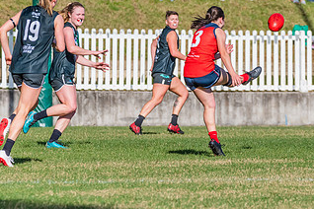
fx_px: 6541
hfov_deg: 2.7
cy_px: 85
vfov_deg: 1.8
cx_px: 229
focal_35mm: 750
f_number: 10
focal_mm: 350
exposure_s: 1/1600
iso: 800
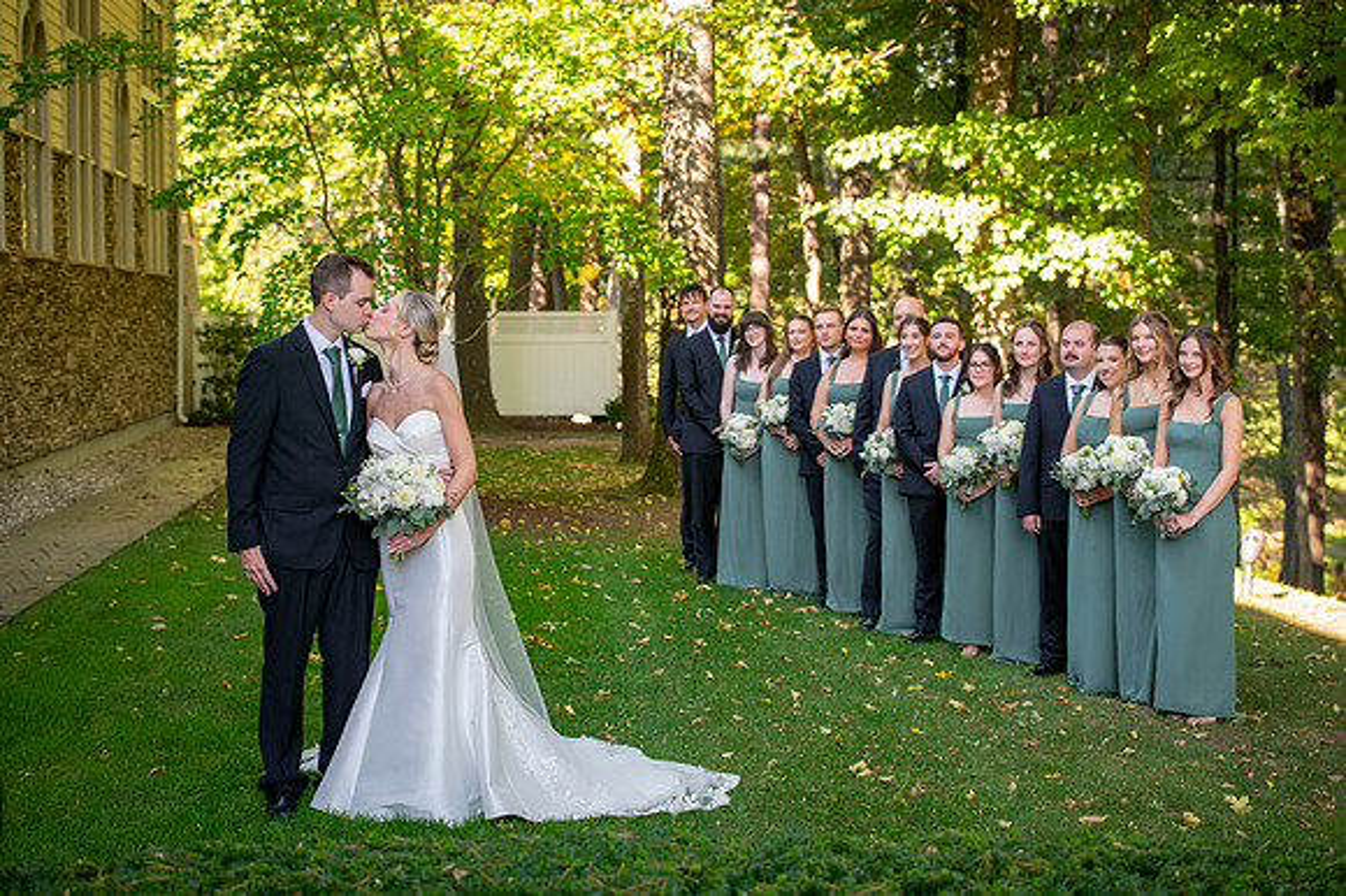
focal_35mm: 71
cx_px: 673
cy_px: 448
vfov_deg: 19.2
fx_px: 2643
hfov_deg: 28.6
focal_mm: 70
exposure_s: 1/160
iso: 400
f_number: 4.5
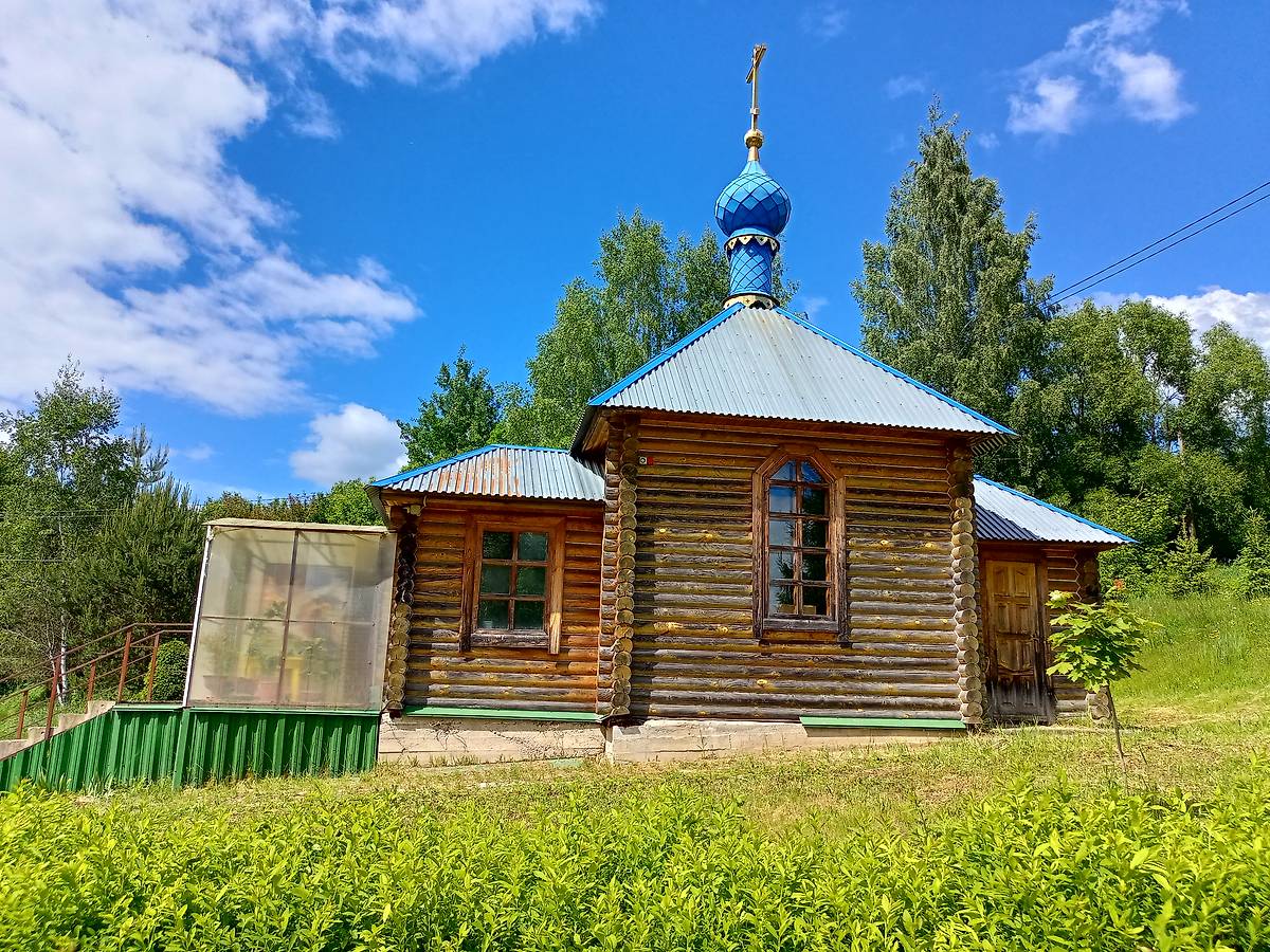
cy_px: 476
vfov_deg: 49.7
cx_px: 635
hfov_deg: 63.4
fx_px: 1027
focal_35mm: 28
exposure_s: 1/2817
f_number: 1.8
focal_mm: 4.69
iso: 115
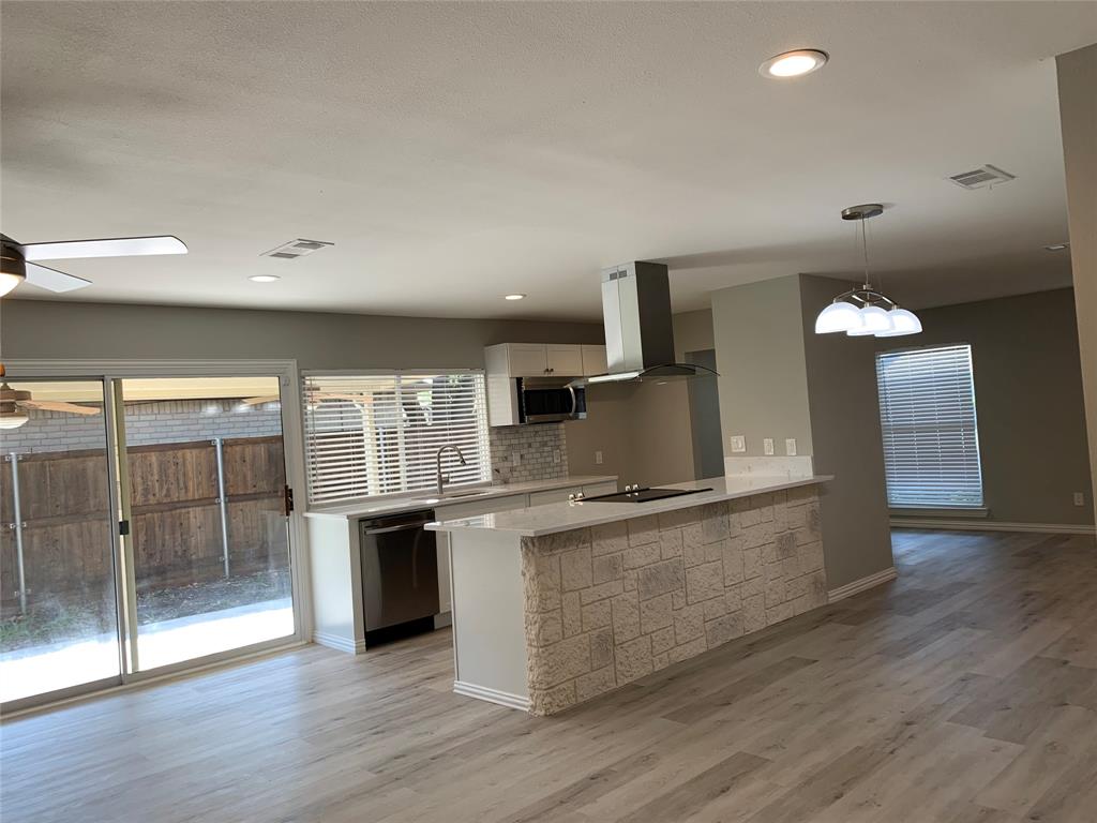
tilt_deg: +2.8
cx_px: 548
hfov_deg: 67.3
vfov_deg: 53.1
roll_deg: +4.3
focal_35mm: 26
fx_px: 824
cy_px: 412
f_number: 1.8
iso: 40
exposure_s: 1/120
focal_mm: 4.25
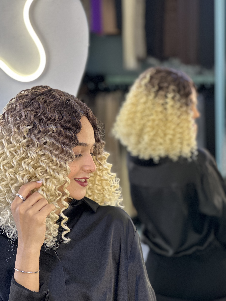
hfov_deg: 19.1
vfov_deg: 25.3
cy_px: 150
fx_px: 670
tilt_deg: -8.1
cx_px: 113
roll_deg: +0.8
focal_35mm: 77
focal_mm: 9
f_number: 2.8
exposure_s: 1/50
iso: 160
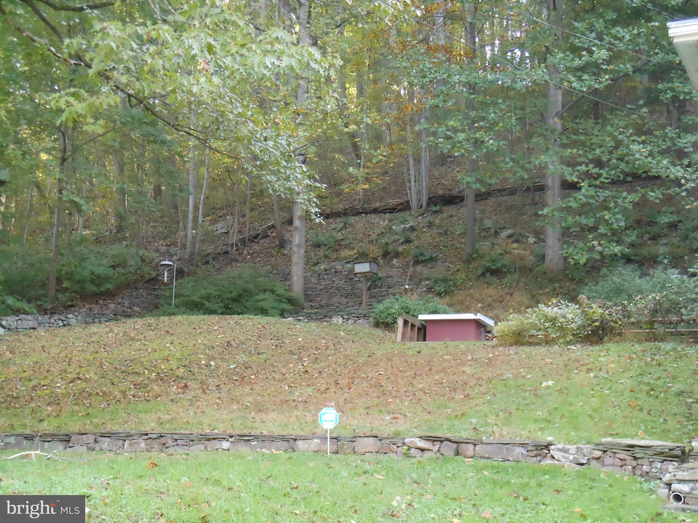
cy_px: 262
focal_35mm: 50
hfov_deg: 38.2
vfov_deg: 29.1
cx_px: 349
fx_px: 1008
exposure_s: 1/60
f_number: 4
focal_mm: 8.9
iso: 640
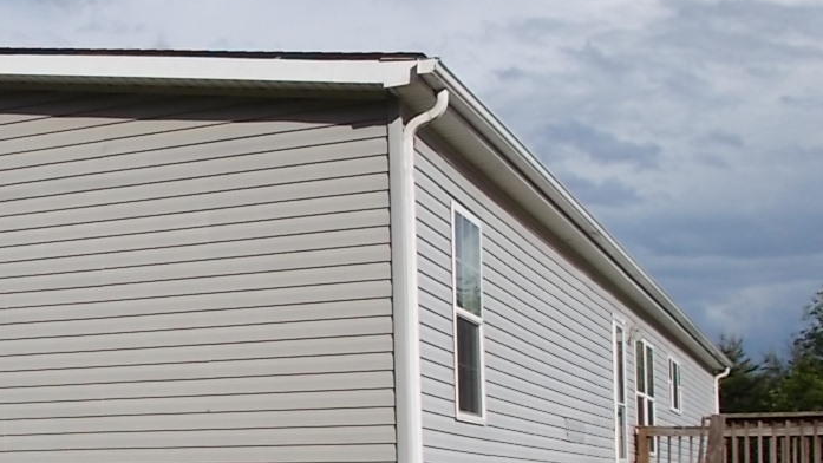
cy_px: 379
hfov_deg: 30.1
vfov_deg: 18.3
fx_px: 1418
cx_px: -6
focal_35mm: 65
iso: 80
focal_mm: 4.6
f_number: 8
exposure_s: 1/250
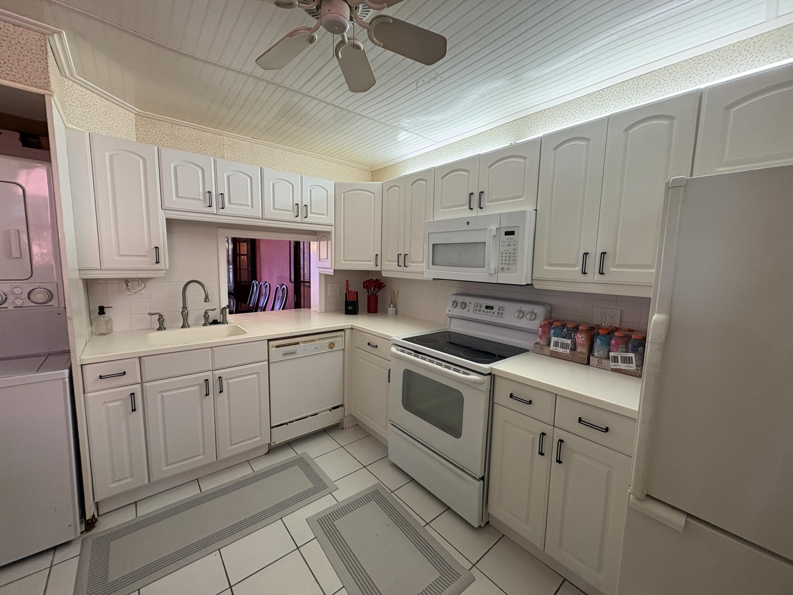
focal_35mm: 14
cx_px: 396
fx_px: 321
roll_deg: -0.2
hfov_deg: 102.1
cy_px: 298
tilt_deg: -4.7
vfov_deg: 85.7
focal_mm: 2.22
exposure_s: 1/60
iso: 200
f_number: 2.2
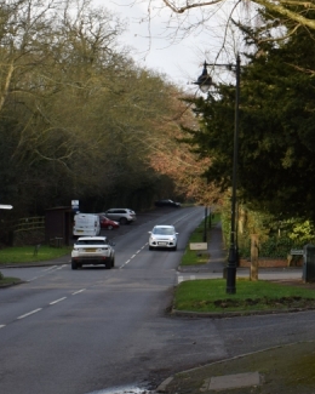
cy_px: 153
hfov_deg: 14.1
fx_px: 1212
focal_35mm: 104
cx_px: 430
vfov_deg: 18.4
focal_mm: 20
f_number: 5.6
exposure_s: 1/125
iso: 110
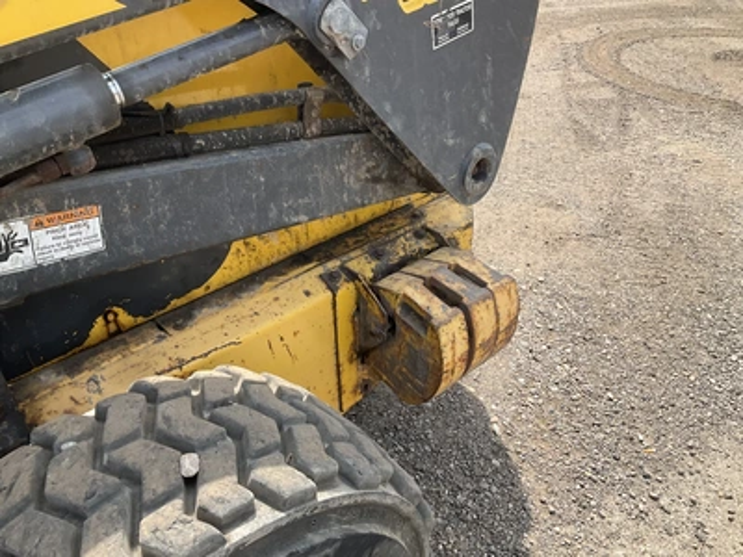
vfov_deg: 48.2
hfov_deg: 61.7
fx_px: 622
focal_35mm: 29
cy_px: 278
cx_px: 372
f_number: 1.8
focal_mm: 3
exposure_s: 1/719
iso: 25
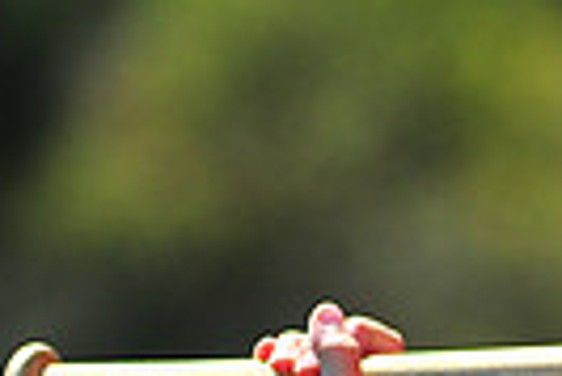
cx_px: 959
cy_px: 465
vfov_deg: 1.8
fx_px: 12237
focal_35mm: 783
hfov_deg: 2.6
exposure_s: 1/2000
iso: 200
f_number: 4
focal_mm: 180
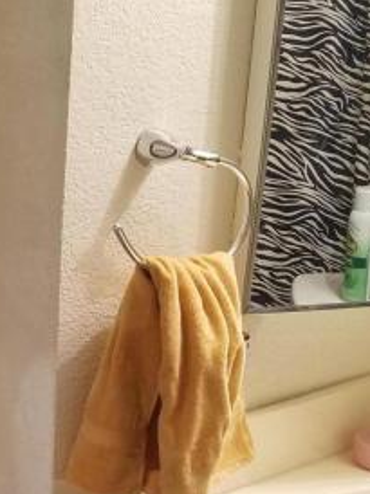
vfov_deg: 26.4
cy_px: 371
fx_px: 1042
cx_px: -110
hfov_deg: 18.7
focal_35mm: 73
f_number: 1.7
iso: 200
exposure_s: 1/60
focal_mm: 4.2
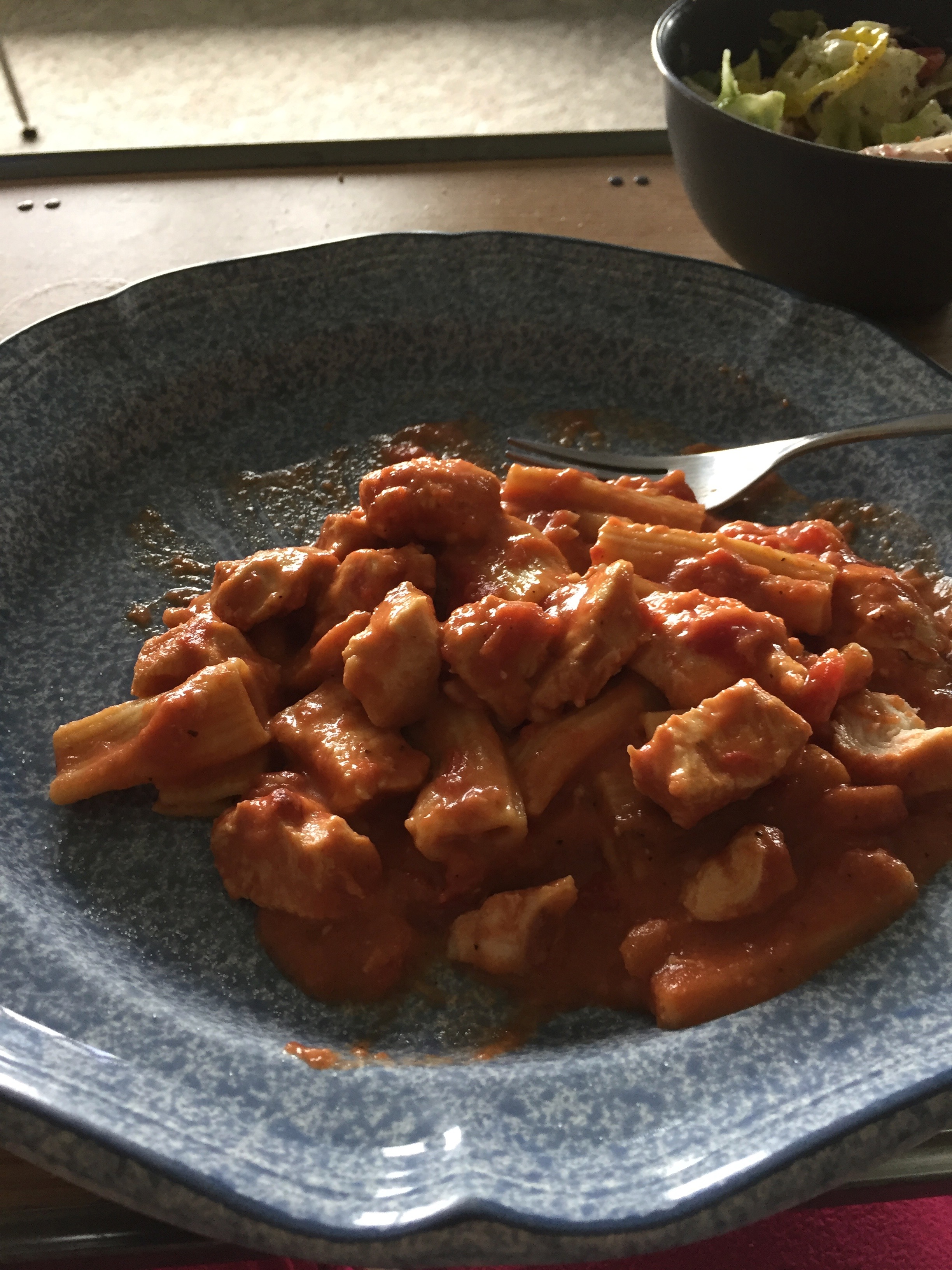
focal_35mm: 29
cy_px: 635
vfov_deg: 61.7
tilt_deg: -46.5
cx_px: 476
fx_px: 1063
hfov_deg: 48.2
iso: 100
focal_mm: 4.15
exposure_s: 1/30
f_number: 2.2
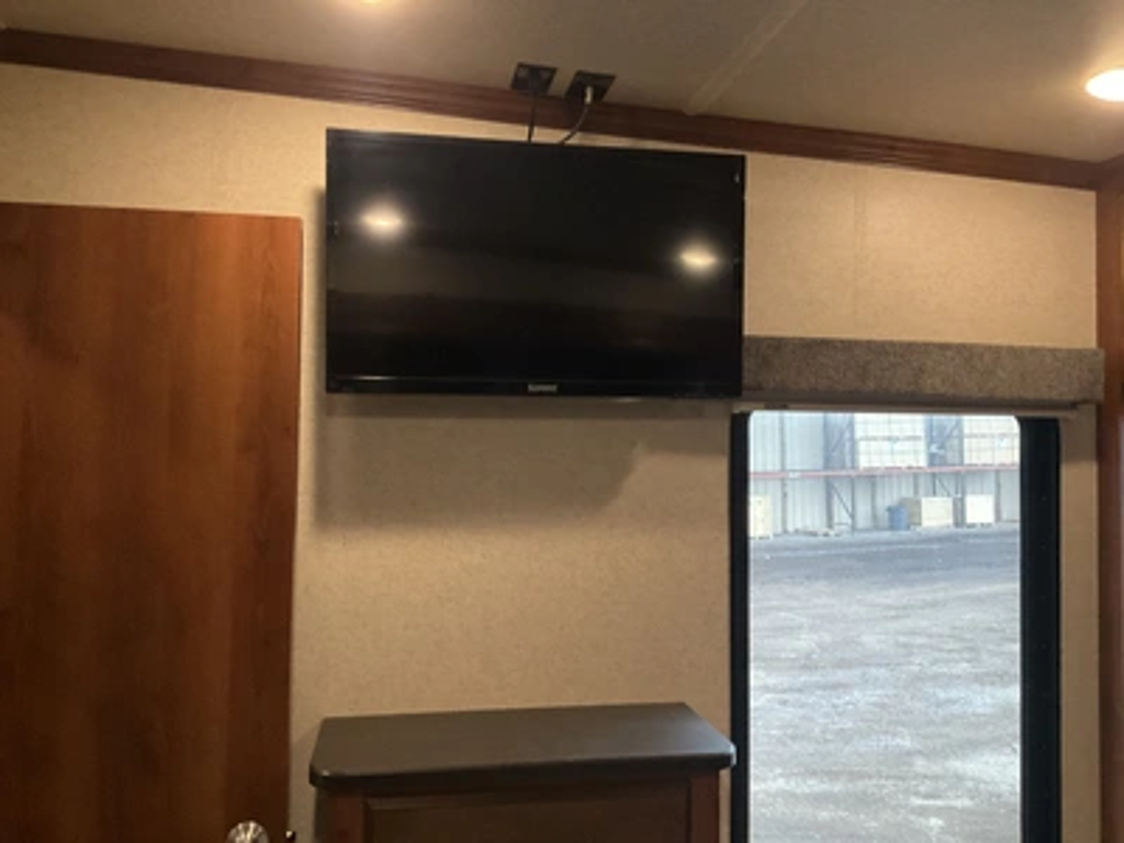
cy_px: 422
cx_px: 562
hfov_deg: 61.7
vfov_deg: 48.2
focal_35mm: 29
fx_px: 942
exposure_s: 1/53
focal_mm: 3
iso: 320
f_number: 1.8
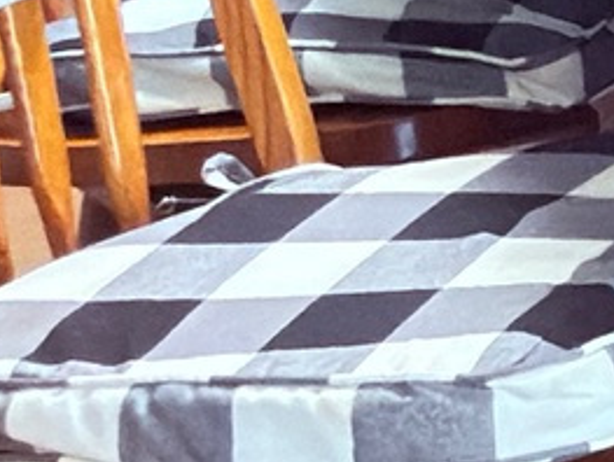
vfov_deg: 8.5
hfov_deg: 9.5
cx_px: 1739
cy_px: -247
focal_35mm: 171
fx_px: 3037
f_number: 2.2
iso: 500
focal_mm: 2.22
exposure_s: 1/17
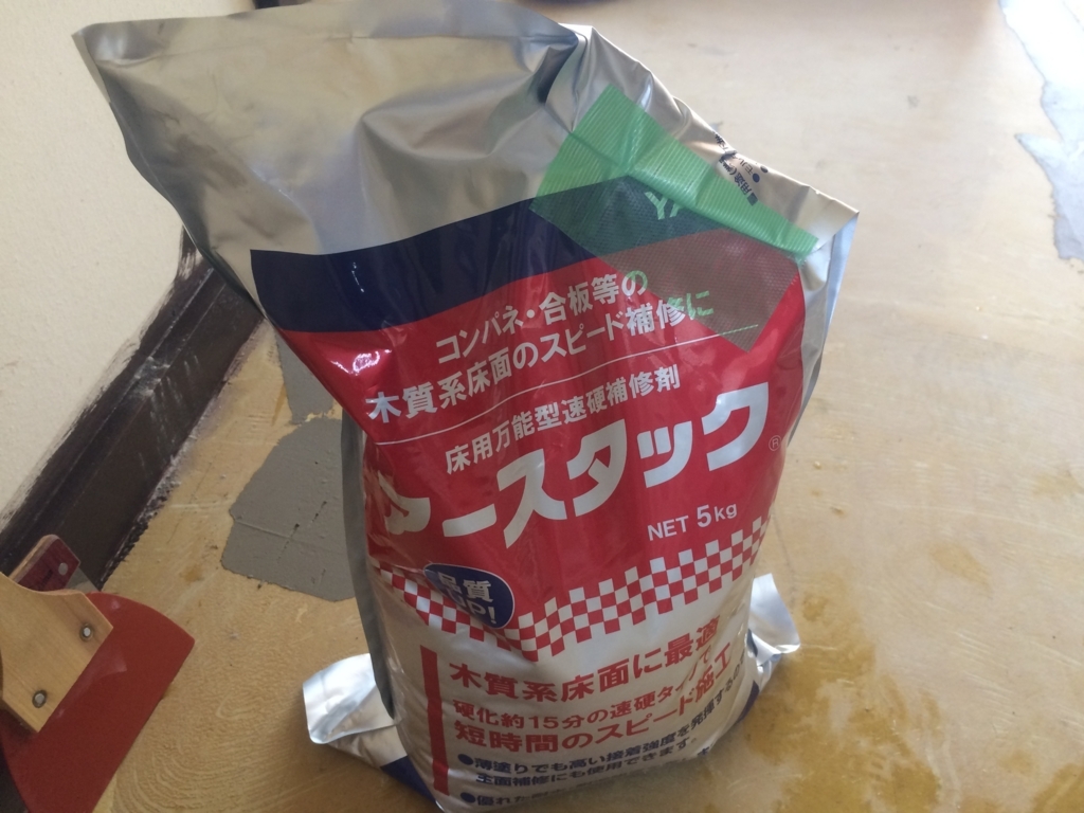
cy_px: 406
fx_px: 908
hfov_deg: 61.7
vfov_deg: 48.2
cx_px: 542
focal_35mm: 29
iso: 80
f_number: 2.2
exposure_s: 1/30
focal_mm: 4.15
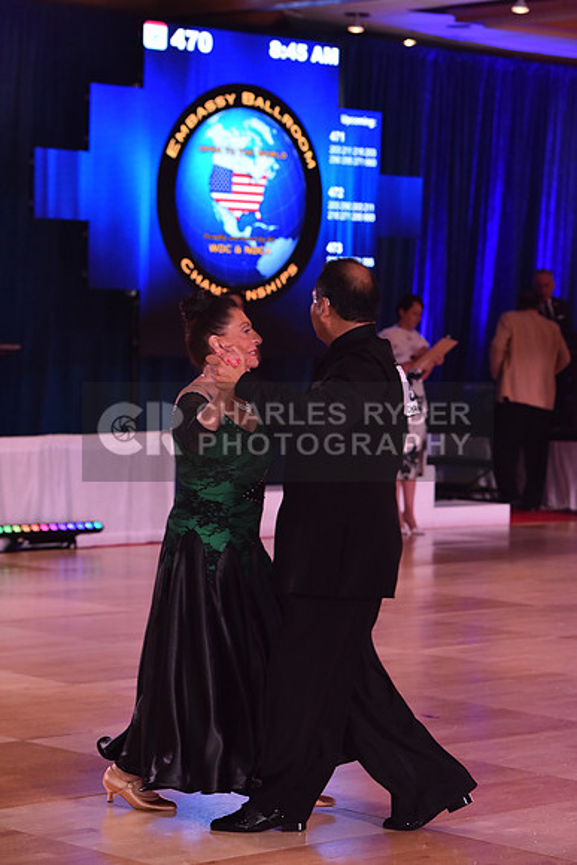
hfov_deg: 12.2
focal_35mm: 112
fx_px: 2691
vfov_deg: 18.3
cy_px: 432
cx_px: 288
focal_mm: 112
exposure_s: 1/320
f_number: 4.5
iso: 2000
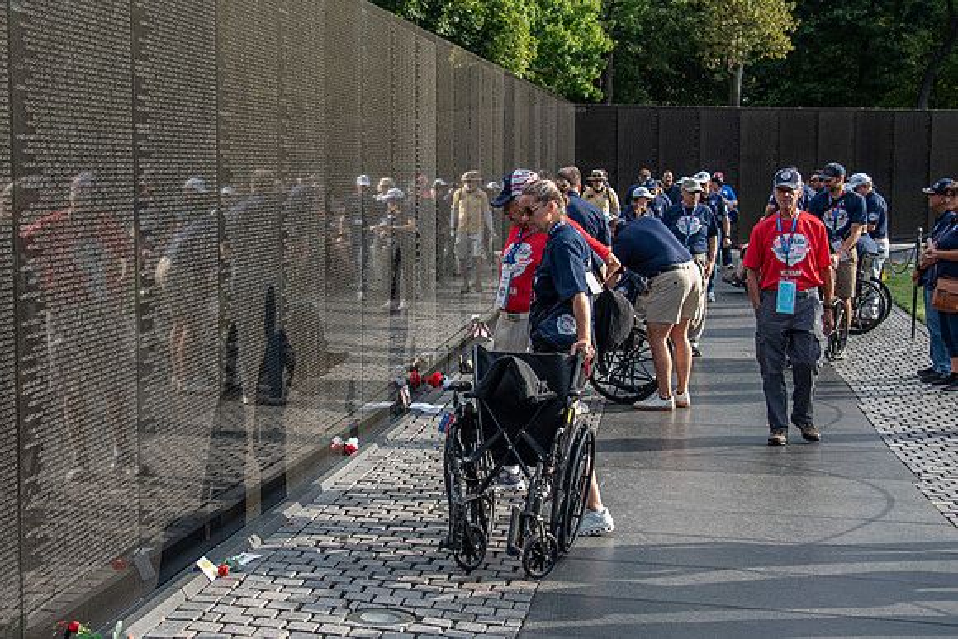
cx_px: 306
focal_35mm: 52
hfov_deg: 37.9
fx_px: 1377
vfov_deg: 26.1
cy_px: 278
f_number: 5
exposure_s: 1/160
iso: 140
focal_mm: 38
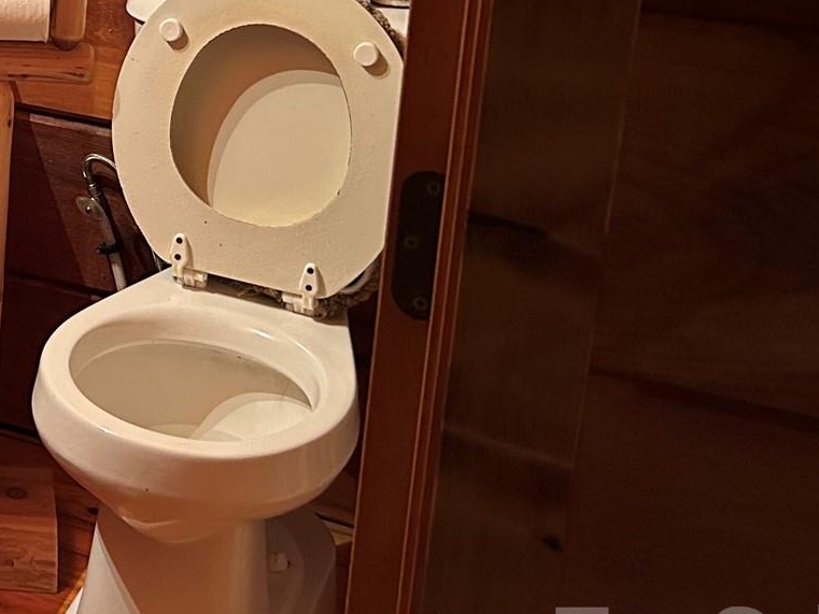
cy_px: -8
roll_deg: -0.8
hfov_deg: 24.7
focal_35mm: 70
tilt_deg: -16.1
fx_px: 1656
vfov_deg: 20.3
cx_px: -203
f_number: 1.5
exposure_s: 1/30
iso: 500
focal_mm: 5.7
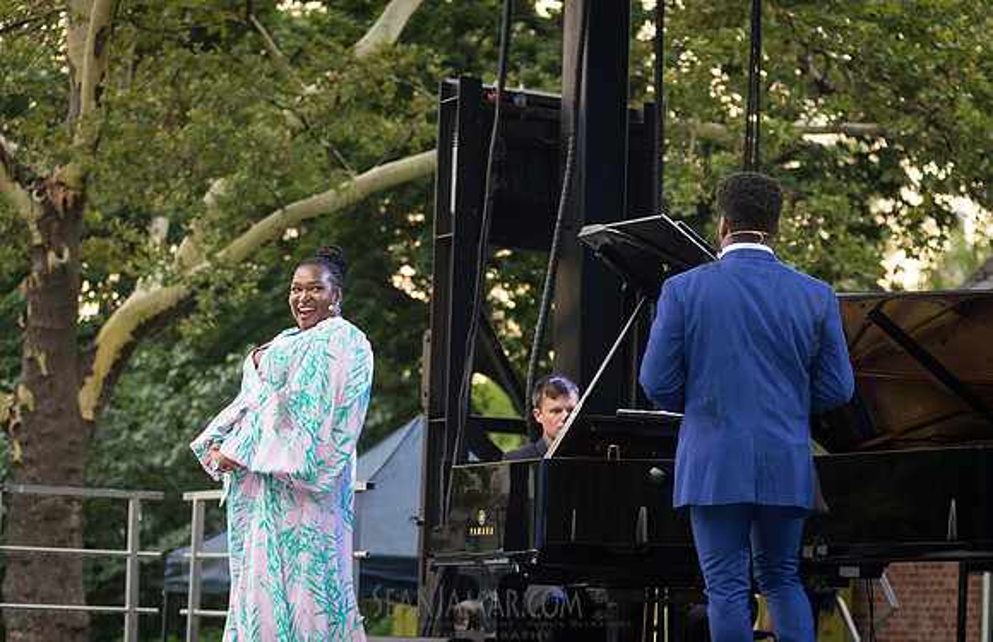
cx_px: 483
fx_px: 2723
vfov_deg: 13.4
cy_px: 380
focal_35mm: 100
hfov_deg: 20.7
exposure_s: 1/400
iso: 1600
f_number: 4
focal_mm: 86
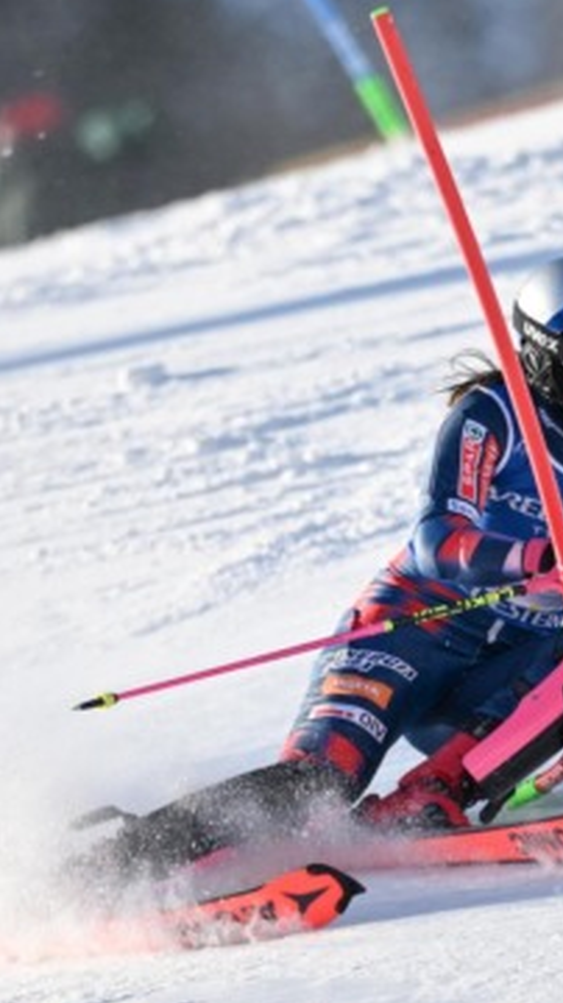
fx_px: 27813
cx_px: 318
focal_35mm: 1046
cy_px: 483
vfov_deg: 2.1
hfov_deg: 1.2
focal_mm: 600
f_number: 4
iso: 400
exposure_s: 1/4000
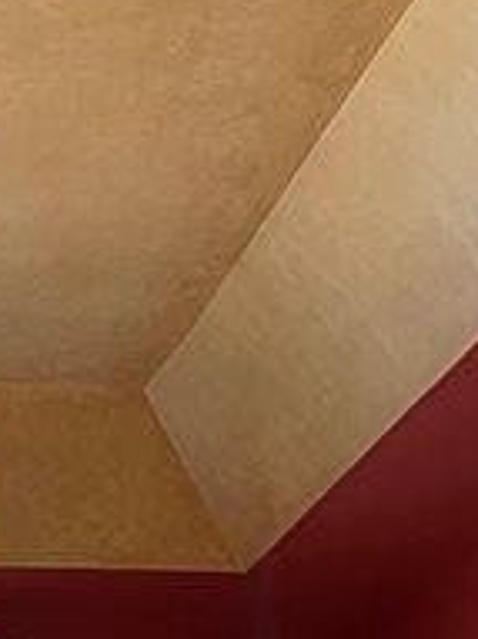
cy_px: 917
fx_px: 2415
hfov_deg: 11.1
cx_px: -74
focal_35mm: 131
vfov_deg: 14.2
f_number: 1.6
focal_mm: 4.2
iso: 125
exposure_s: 1/60
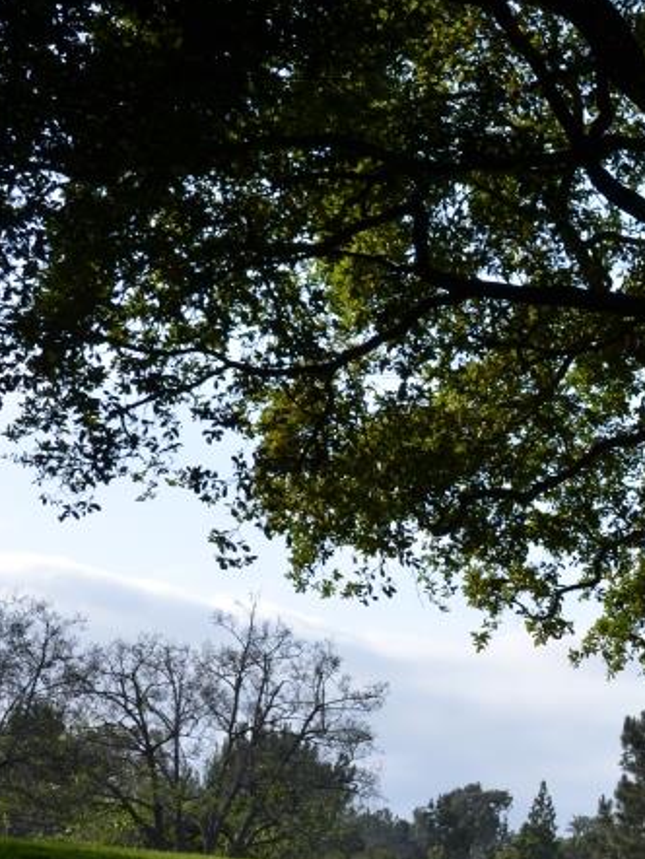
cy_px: 523
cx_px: 729
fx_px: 1986
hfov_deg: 17.7
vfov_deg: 24.4
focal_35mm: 80
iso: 140
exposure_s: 1/250
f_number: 8
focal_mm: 24
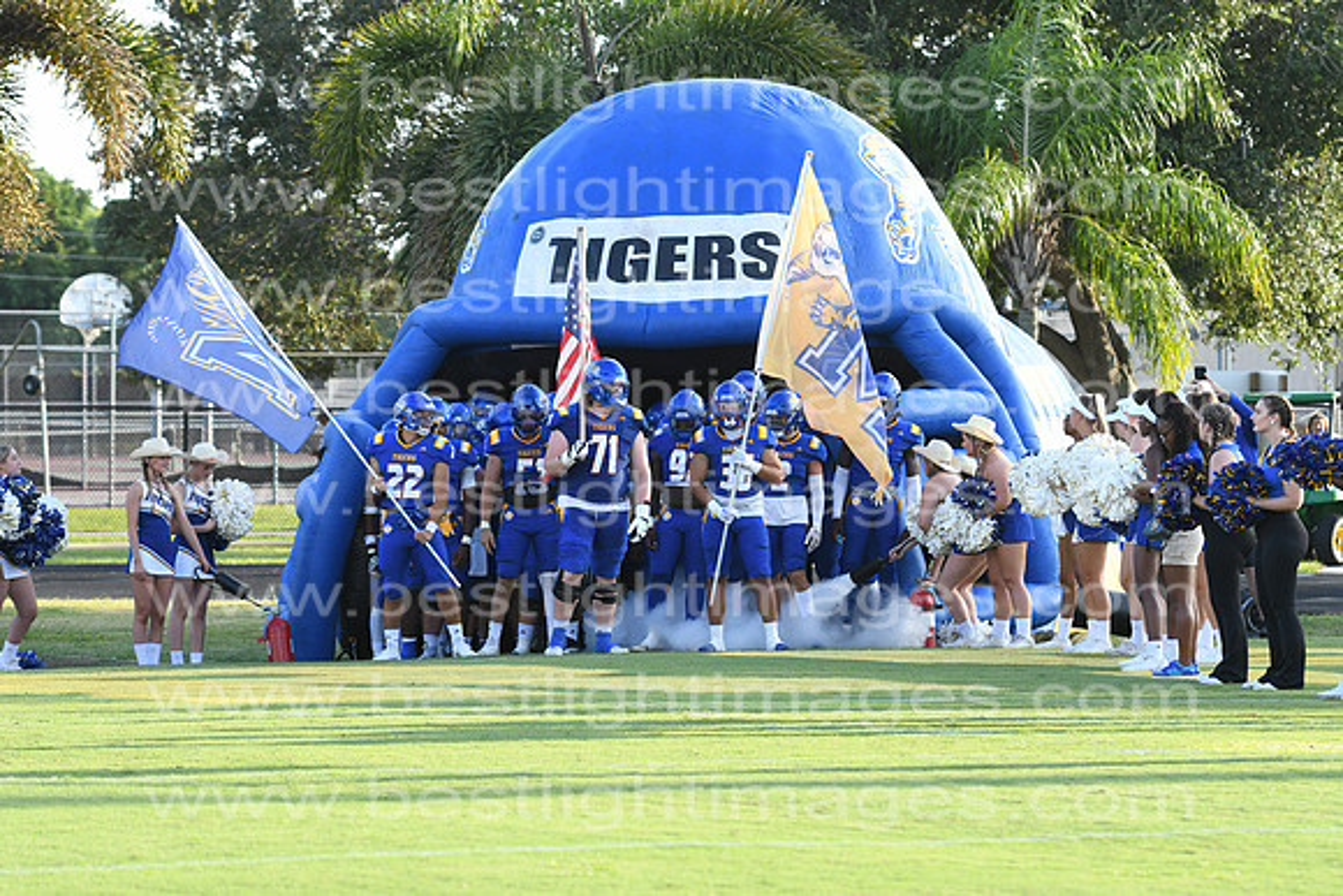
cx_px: 672
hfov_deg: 11.4
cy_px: 448
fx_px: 6716
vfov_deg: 7.6
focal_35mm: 180
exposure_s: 1/500
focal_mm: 120
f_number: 5.6
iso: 360
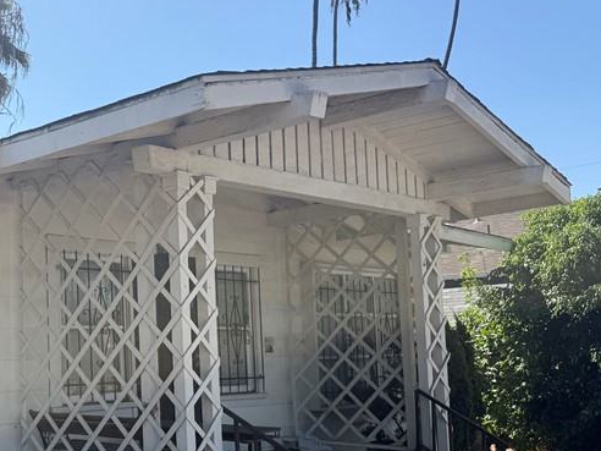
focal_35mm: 50
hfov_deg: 35.5
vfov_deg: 28.9
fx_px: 868
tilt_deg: +4.9
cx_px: 42
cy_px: 302
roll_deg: +1.8
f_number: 1.78
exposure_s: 1/3584
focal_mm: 6.76
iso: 80
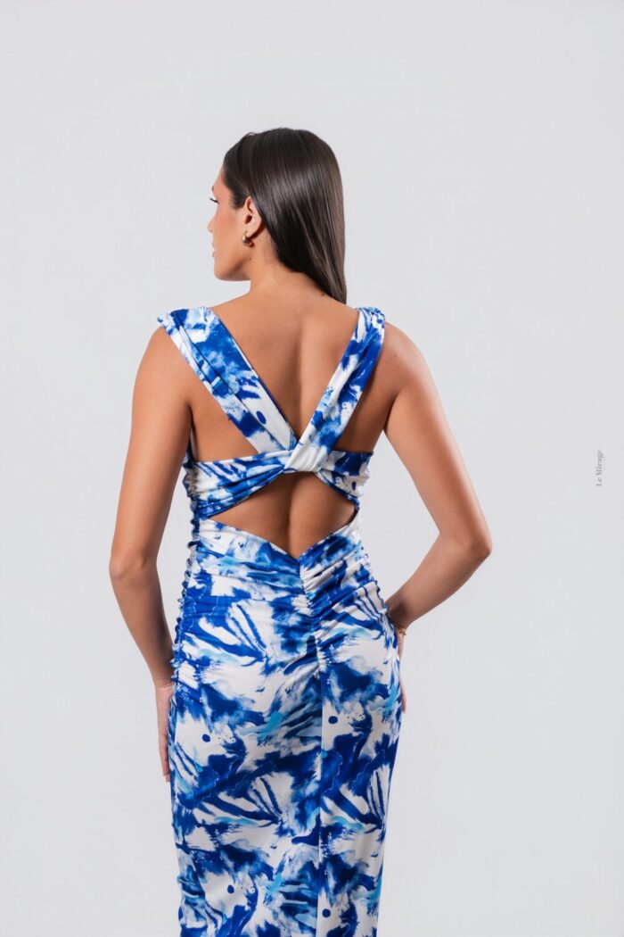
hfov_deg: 24.6
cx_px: 312
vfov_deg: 36.2
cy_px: 468
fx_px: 1430
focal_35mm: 55
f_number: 2.8
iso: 160
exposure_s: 1/320
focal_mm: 37
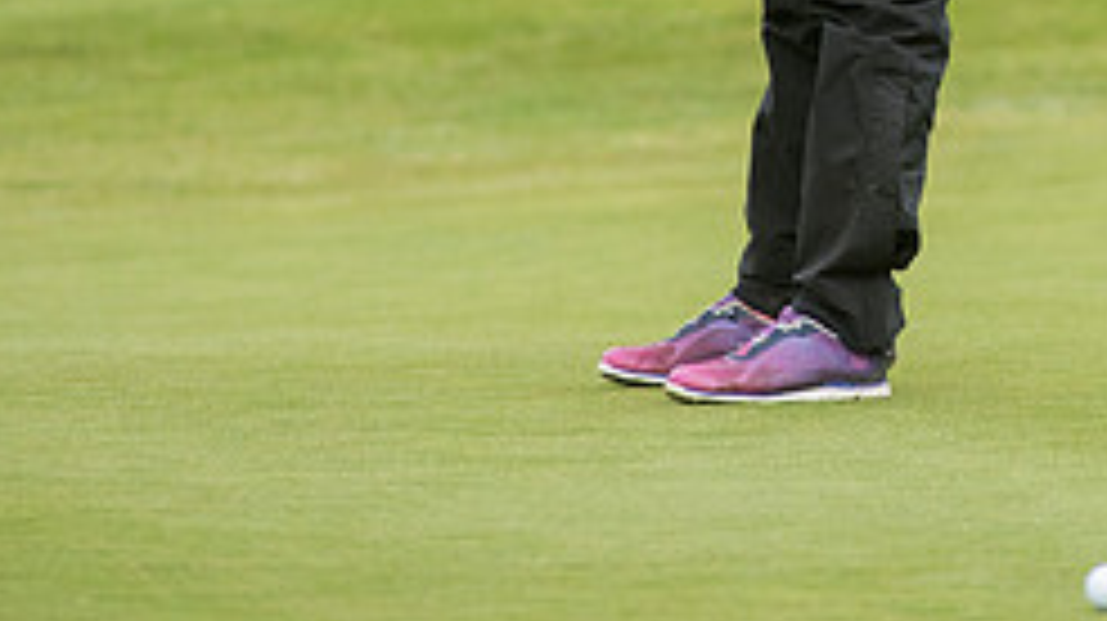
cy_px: -346
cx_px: 598
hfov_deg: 3.8
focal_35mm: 576
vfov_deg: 2.1
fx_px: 16896
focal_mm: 300
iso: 1000
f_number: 6.3
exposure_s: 1/1600
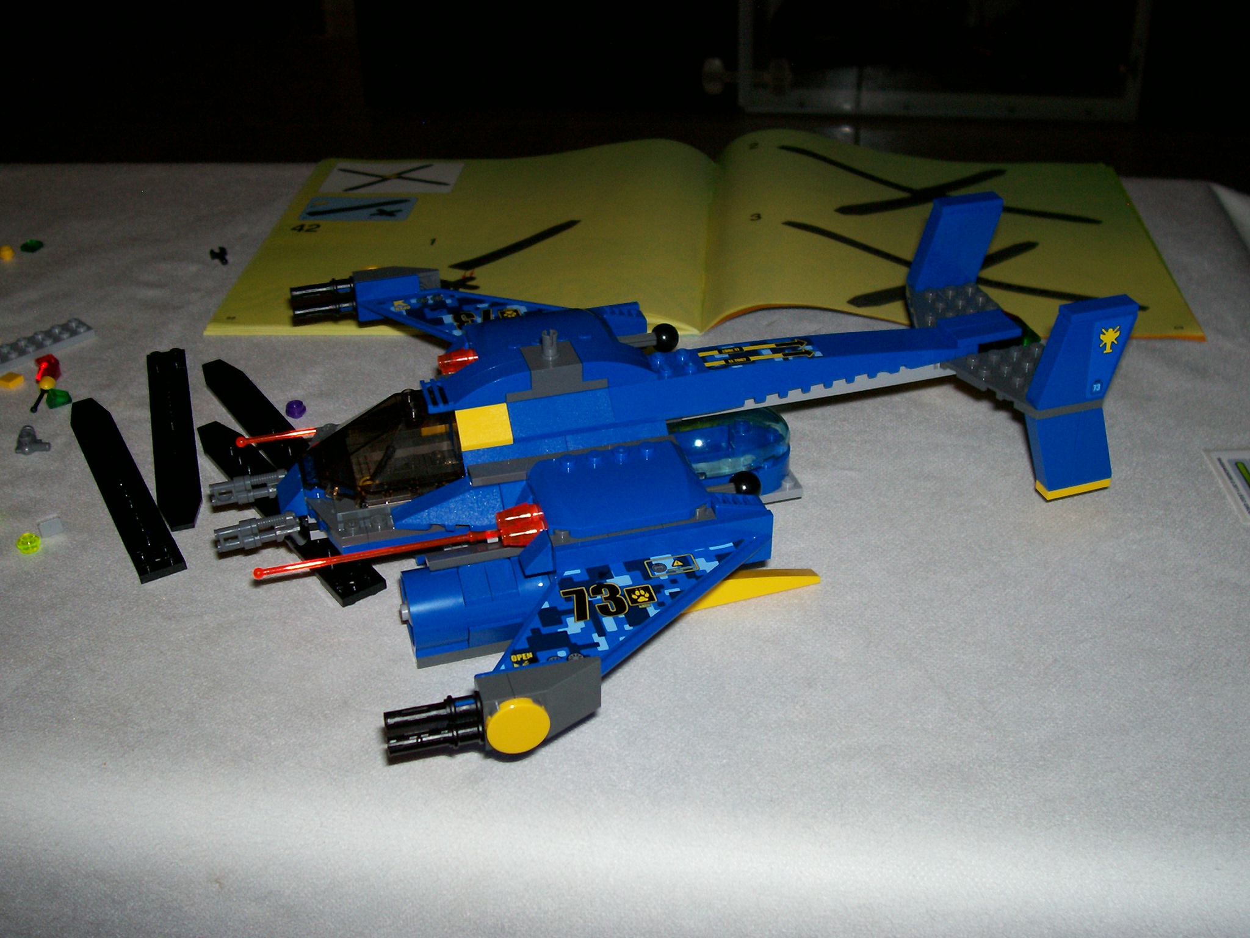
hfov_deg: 44.8
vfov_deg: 34.3
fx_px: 1517
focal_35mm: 42
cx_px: 625
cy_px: 469
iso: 80
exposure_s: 1/68.5
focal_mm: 7
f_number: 2.9
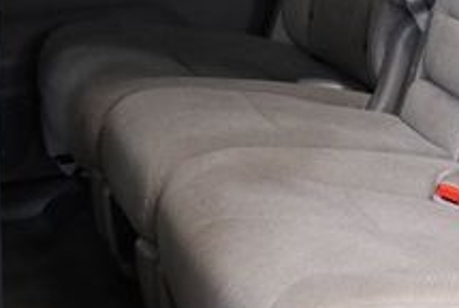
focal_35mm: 107
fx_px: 1366
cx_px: 433
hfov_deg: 18.7
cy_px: -28
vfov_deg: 12.6
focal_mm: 18
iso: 1800
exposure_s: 1/125
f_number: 3.5
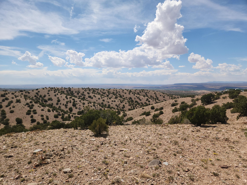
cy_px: 92
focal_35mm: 23
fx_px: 164
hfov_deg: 73.9
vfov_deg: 58.9
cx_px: 124
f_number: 1.8
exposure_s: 1/2890
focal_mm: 5.4
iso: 20
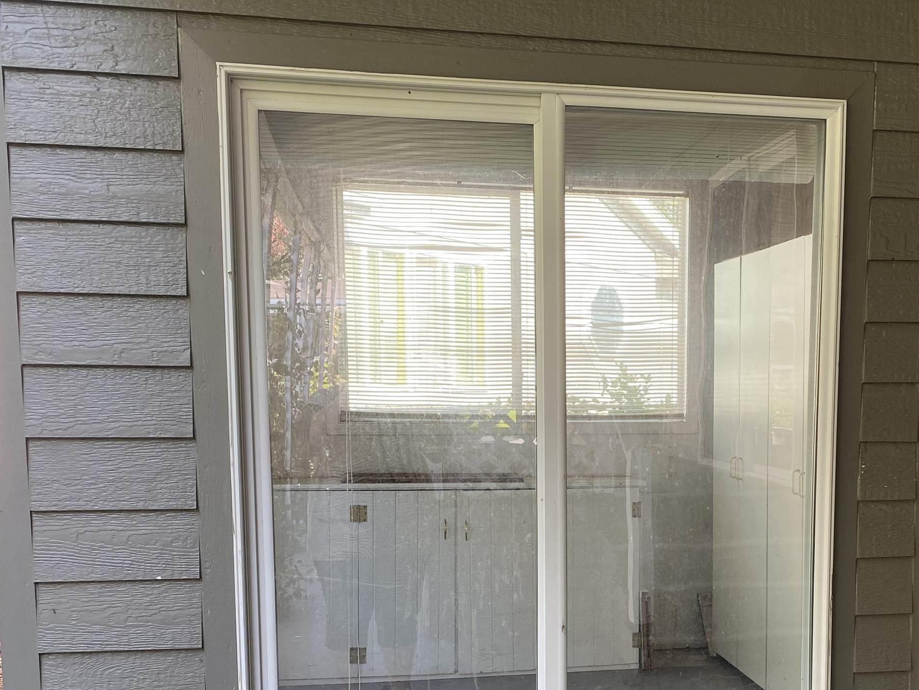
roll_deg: +0.0
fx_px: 1142
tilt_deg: -6.5
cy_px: 512
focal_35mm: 43
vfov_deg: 33.0
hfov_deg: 42.9
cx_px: 654
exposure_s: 1/121
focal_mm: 4.25
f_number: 1.8
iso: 40
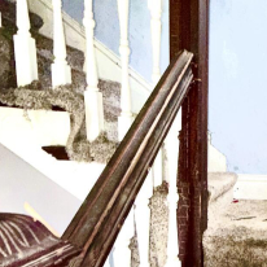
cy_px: 203
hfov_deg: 34.0
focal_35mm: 40
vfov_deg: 40.6
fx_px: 349
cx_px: 319
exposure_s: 1/67
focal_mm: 2.22
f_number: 2.2
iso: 200
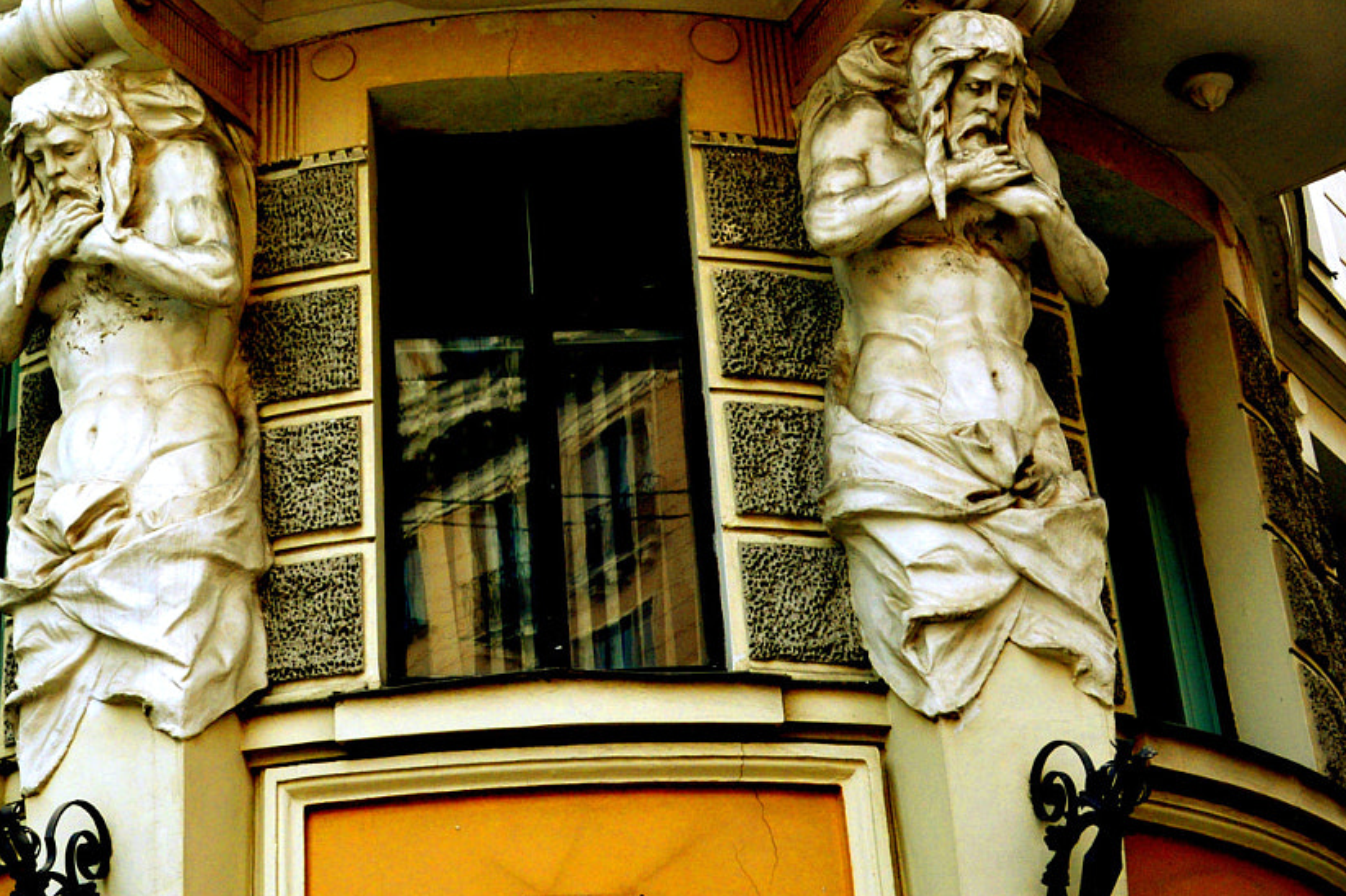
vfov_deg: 19.3
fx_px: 2616
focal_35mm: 70
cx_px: 365
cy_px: 231
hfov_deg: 28.5
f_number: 11
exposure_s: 1/100
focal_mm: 24
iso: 200
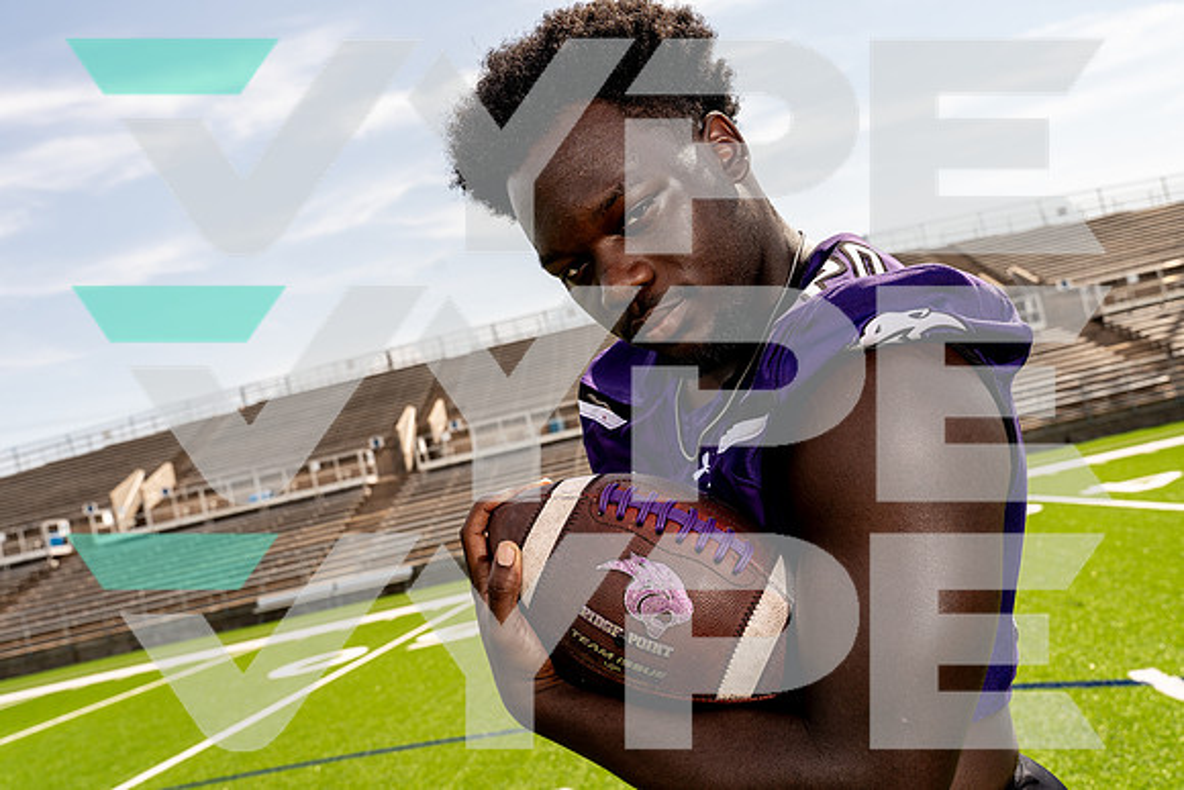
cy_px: 395
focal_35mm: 35
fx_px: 1151
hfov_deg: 54.4
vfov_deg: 37.9
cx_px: 592
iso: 100
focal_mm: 35
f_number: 7.1
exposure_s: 1/250
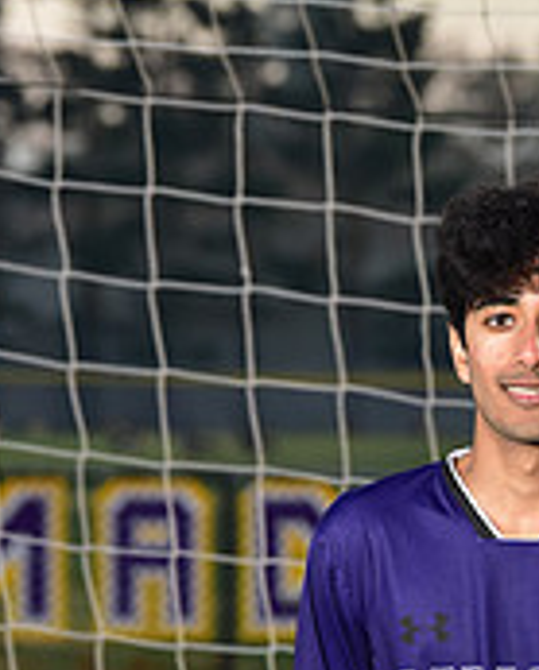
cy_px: 949
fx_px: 9367
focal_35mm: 471
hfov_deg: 3.3
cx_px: 421
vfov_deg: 4.1
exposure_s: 1/250
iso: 400
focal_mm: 150
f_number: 6.3
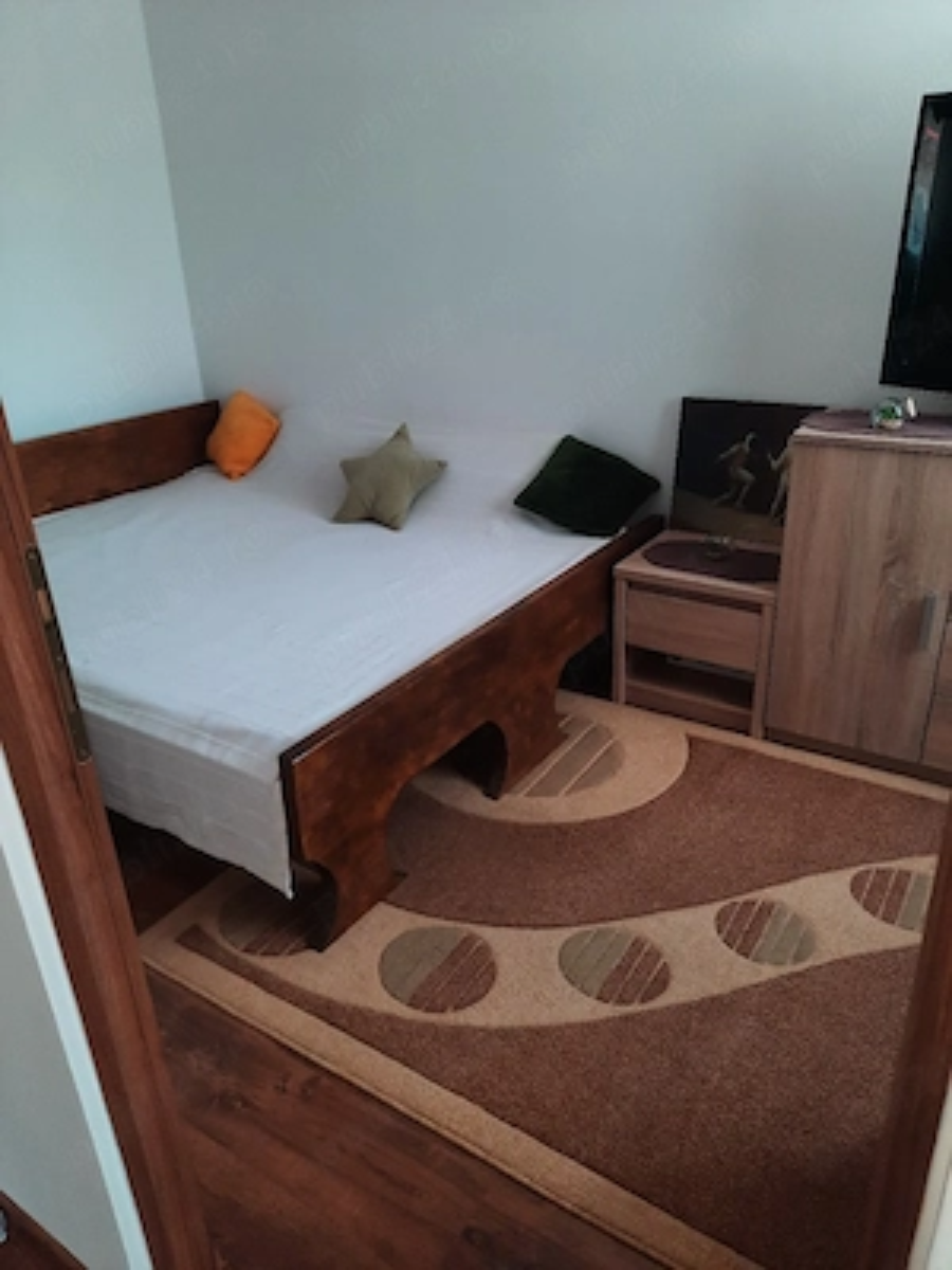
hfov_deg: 54.9
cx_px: 476
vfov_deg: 69.4
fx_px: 917
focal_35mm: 25
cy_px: 635
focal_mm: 4.6
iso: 100
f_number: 2
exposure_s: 1/60.2
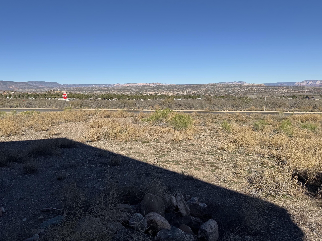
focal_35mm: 28
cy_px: 135
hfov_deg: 63.4
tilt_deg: -9.8
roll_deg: +1.4
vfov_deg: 49.6
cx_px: 151
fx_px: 260
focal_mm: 6.76
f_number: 1.78
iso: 80
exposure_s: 1/6410
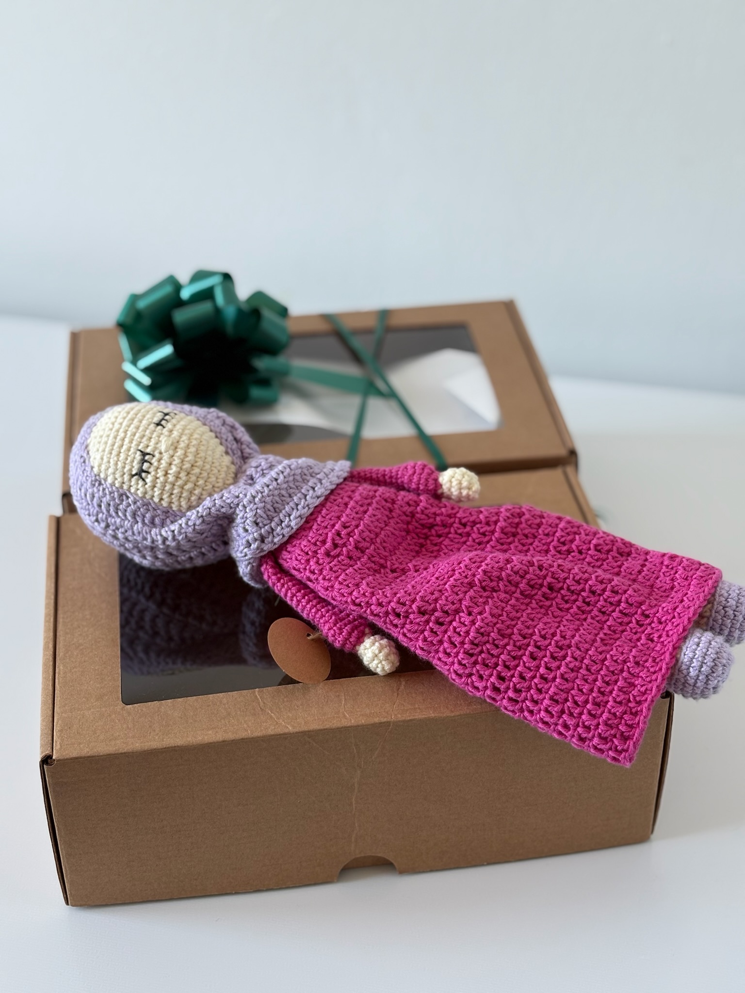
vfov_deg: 36.8
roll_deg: +0.9
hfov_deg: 28.0
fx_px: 1492
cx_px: 372
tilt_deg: -35.1
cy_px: 496
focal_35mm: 52
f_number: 1.6
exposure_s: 1/97
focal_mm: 5.96
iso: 50
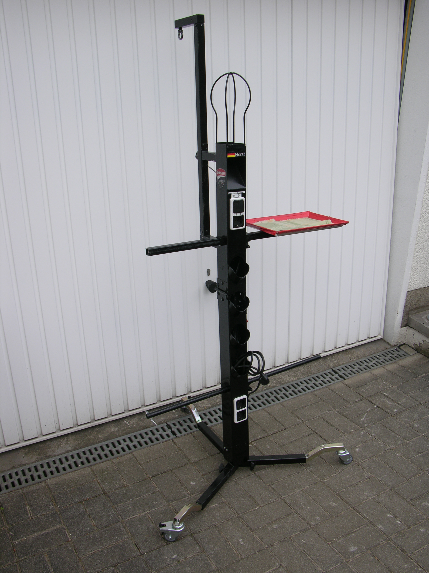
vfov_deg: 52.6
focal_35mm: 35
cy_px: 286
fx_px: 578
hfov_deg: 40.7
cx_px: 214
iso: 50
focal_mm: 8.9
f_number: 5
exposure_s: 1/185
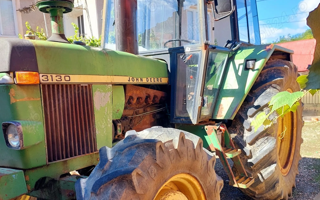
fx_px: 297
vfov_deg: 37.0
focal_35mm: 34
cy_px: 127
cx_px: 160
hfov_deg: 56.7
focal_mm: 5.23
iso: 40
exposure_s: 1/333
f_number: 1.8
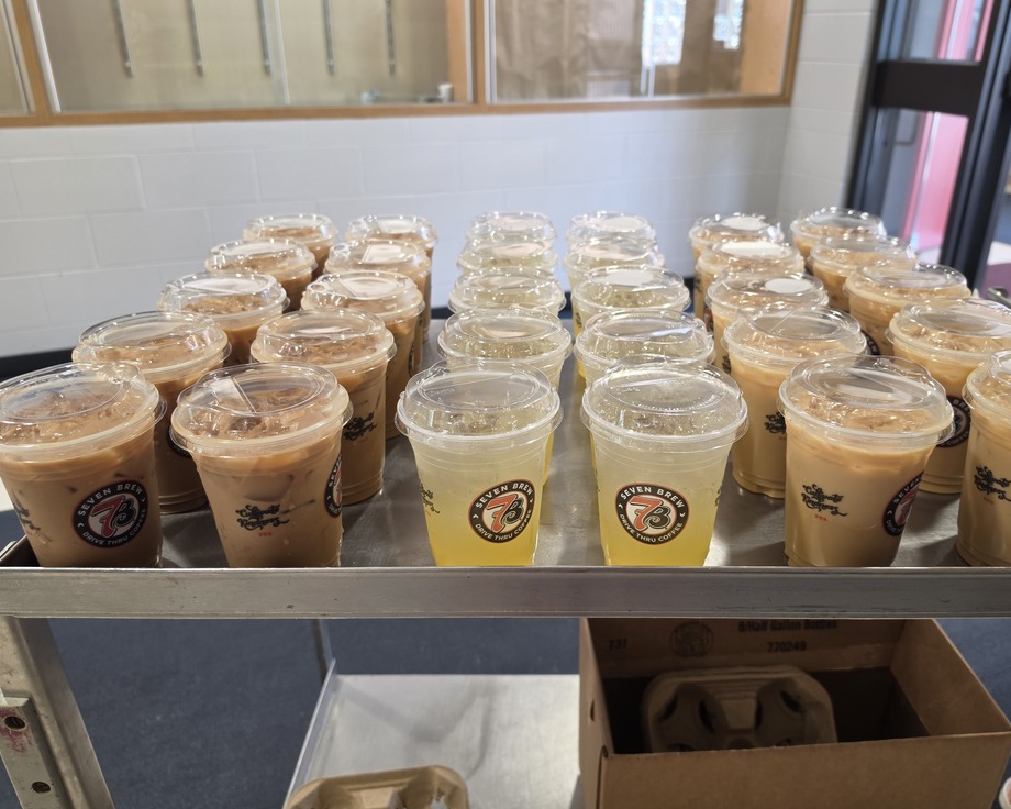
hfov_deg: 68.0
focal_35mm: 25
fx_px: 748
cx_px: 553
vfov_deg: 56.8
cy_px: 407
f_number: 1.4
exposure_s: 1/120
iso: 100
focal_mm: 6.5
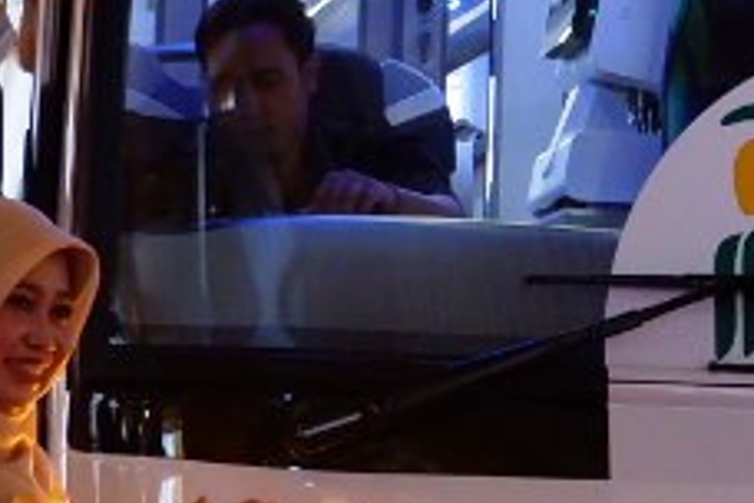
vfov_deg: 7.7
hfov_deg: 10.9
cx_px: 1220
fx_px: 3749
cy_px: 390
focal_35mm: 179
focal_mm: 15
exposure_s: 1/140
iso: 800
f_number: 3.5
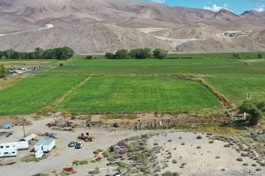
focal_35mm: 48
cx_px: 187
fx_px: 353
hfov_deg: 40.4
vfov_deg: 27.7
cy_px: 127
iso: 100
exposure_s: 1/500
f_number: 3.2
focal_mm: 10.26
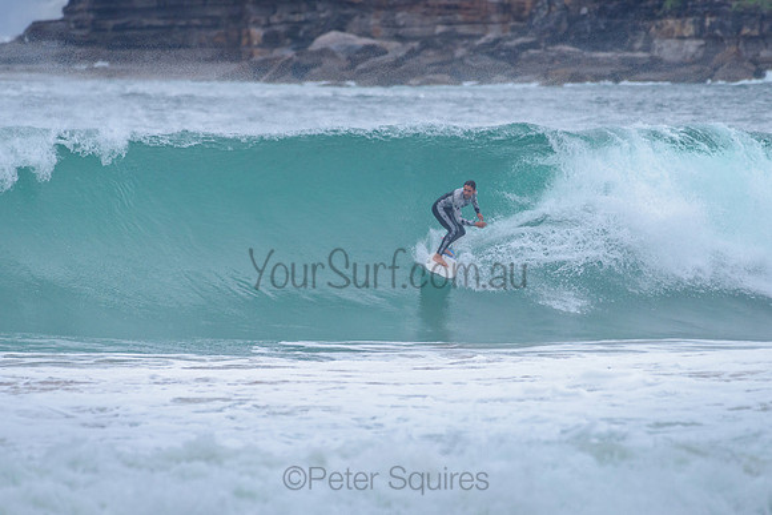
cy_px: 257
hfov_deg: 3.4
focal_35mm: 613
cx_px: 383
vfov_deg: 2.2
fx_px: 13150
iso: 450
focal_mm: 500
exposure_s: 1/2000
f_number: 5.6
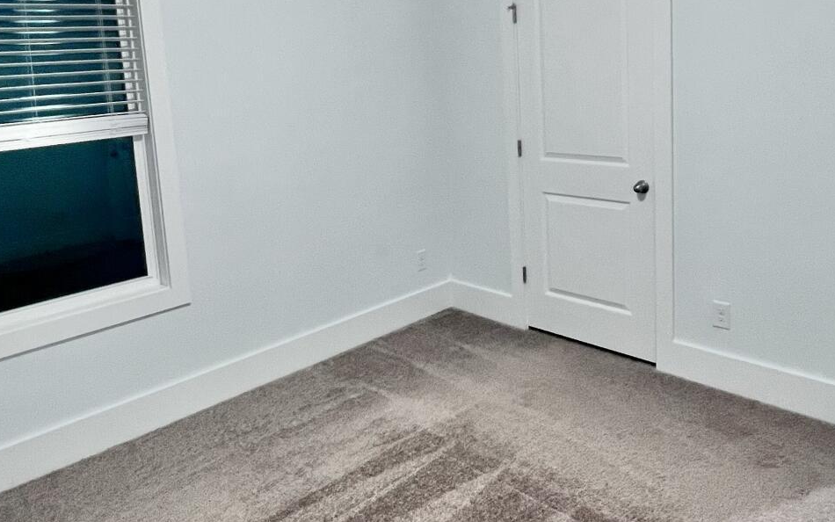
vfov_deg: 42.3
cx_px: 424
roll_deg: +3.3
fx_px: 660
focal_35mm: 29
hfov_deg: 64.6
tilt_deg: -8.1
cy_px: 158
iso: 250
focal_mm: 1.57
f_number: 1.8
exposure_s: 1/60
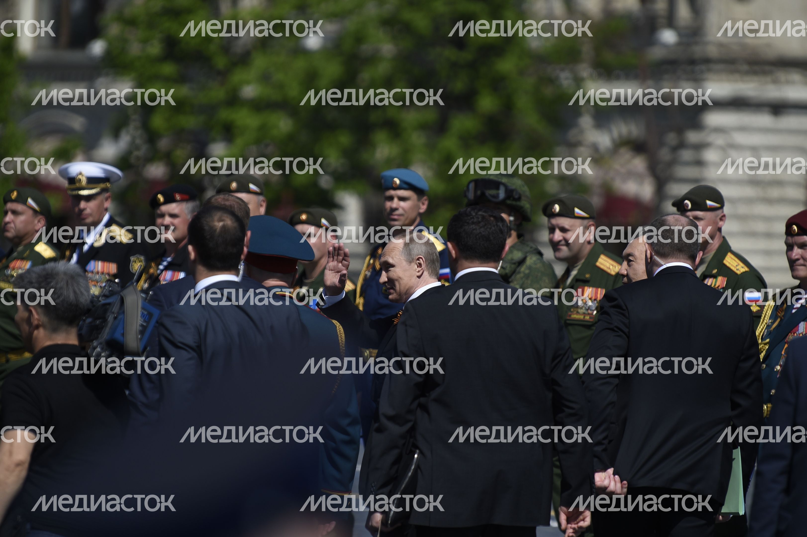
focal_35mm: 400
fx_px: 8962
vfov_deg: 3.4
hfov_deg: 5.2
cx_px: 404
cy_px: 268
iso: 400
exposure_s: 1/3200
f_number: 7.1
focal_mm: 400
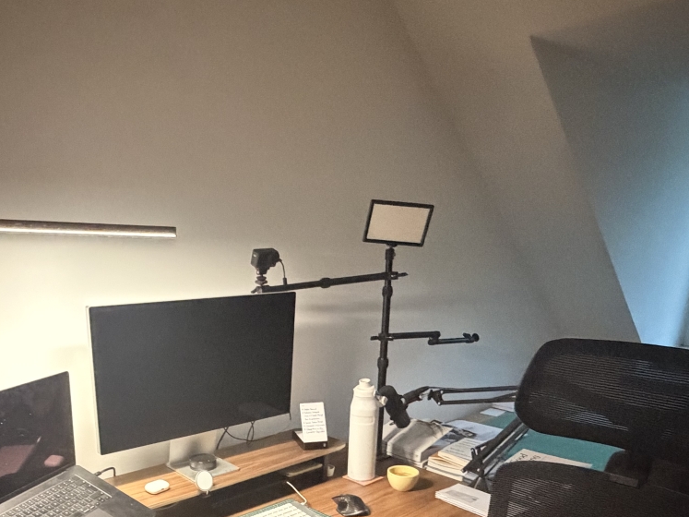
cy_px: 459
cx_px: 254
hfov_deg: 59.1
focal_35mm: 30
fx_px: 597
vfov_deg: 43.1
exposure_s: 1/57
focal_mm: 2.22
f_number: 2.2
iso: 1250
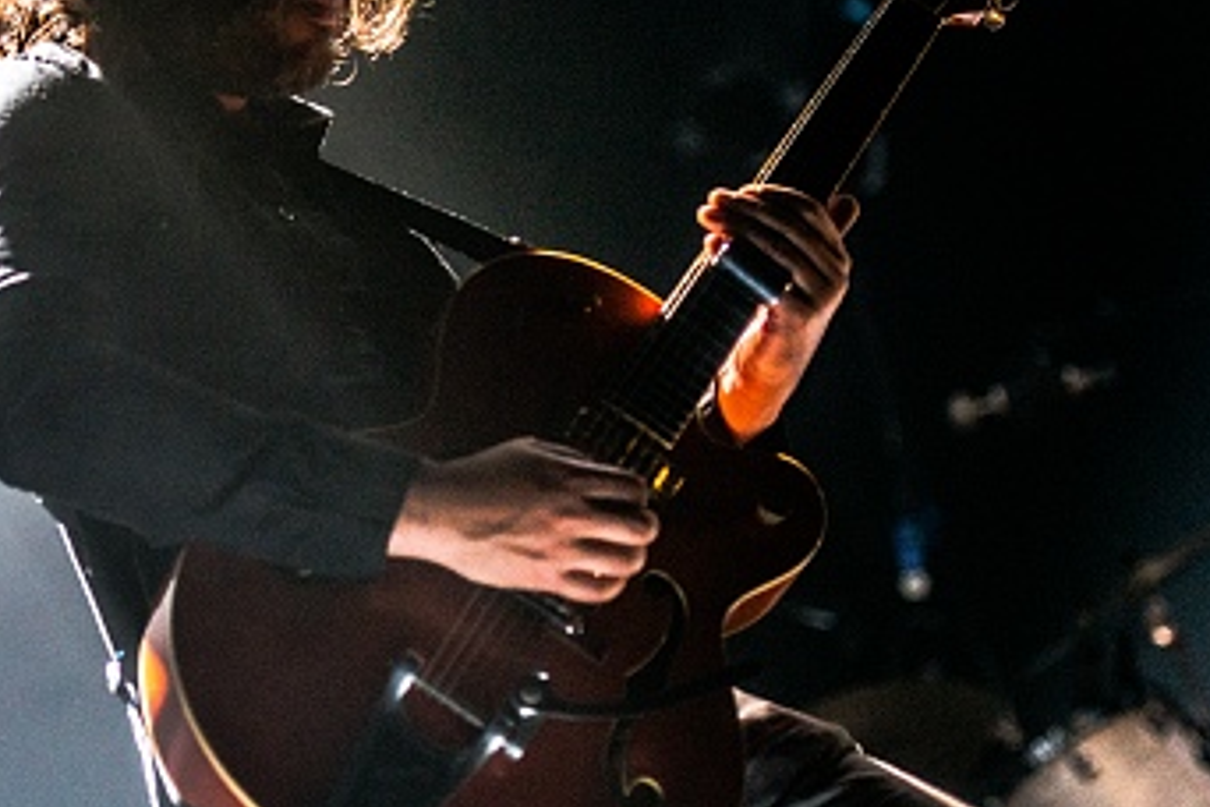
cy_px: 313
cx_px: 301
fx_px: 6722
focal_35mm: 200
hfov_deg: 10.3
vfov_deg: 6.9
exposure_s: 1/100
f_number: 2.8
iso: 1250
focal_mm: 95
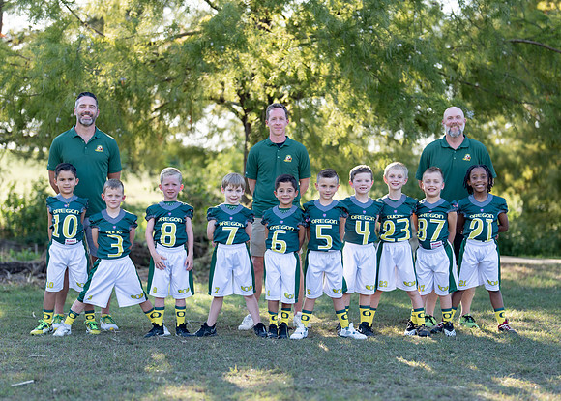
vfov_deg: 19.3
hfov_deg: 26.8
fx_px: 1176
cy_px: 222
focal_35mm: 74
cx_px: 294
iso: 100
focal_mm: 50
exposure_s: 1/1250
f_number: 1.2
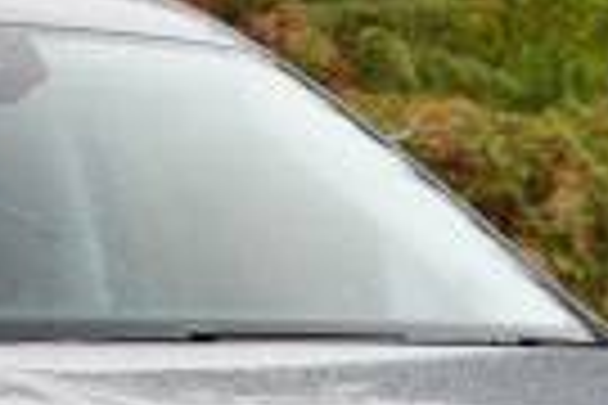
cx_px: -54
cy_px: 518
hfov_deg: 6.8
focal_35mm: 302
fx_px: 5105
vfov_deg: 4.5
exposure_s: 1/160
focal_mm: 63.7
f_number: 4
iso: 250
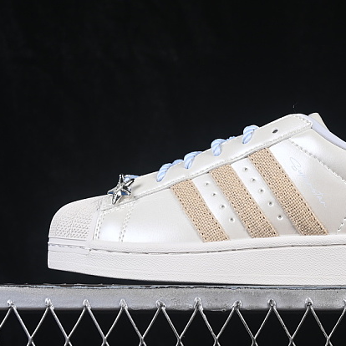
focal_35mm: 123
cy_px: 148
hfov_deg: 14.1
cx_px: 265
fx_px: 1391
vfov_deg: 14.2
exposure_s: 1/80
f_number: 8
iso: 160
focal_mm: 50
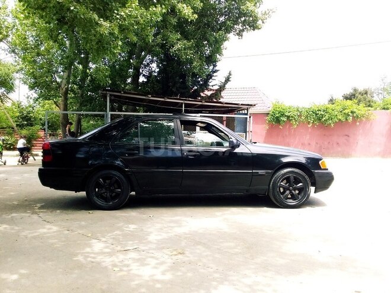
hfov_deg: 58.4
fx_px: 350
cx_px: 196
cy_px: 146
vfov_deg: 45.4
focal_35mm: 31
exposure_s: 1/419
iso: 40
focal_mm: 3.3
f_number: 2.2
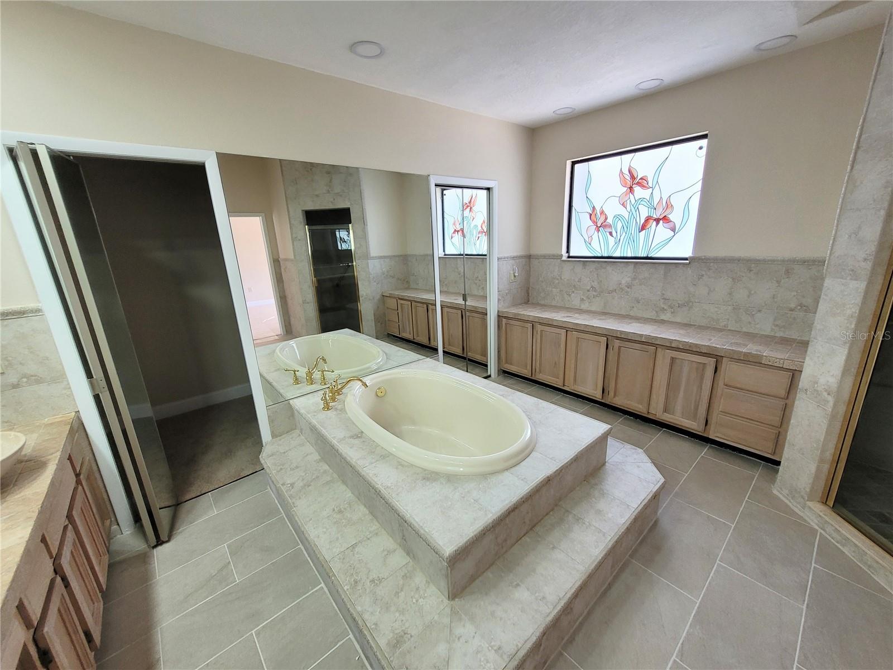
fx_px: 335
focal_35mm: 13
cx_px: 446
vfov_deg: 89.9
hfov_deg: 106.2
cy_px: 335
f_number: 2.2
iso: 100
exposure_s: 1/60
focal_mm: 1.74
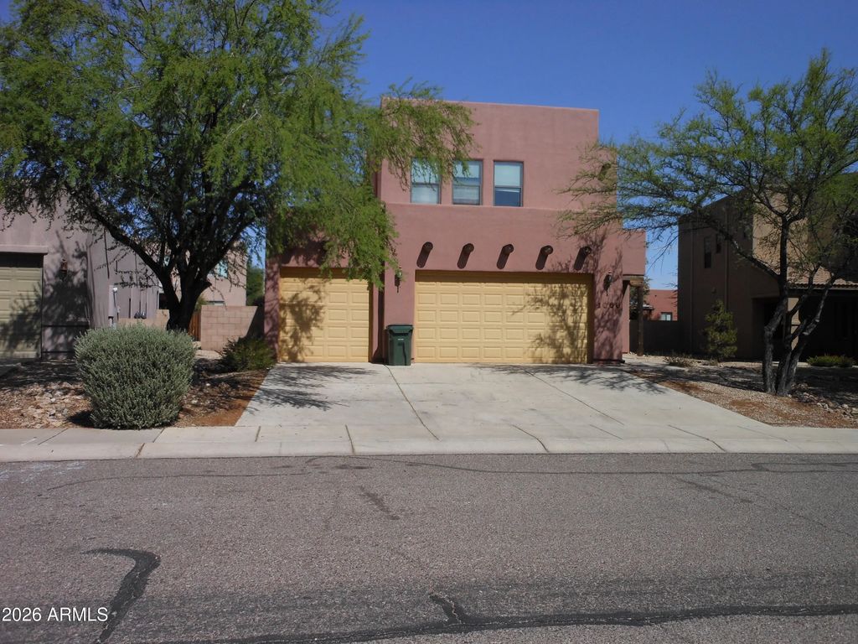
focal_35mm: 28
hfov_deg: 63.4
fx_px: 694
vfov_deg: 49.7
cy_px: 322
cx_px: 429
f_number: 3.7
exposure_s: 1/1250
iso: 80
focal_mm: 5
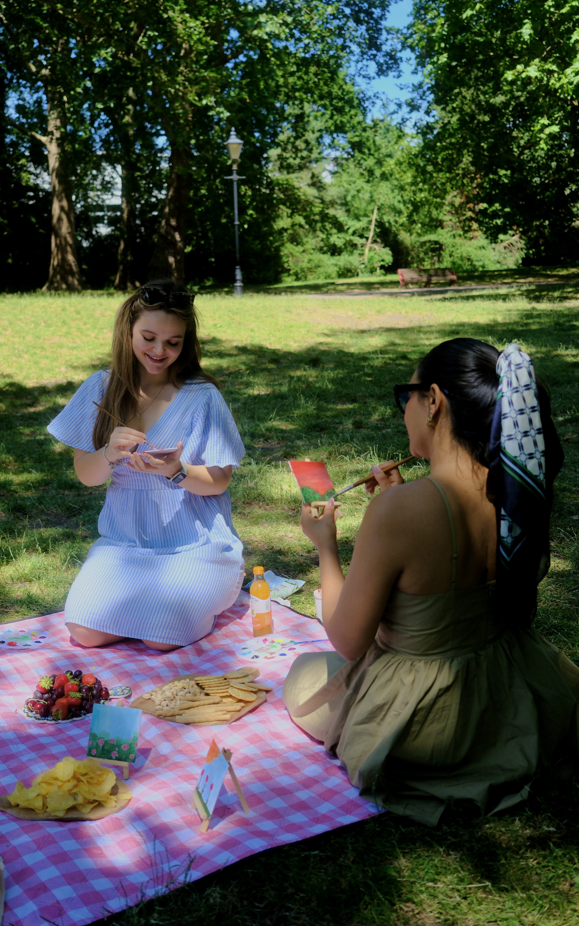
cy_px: 462
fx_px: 909
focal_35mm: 36
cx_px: 296
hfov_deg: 35.3
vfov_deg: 54.0
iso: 500
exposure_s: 1/1800
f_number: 2.8
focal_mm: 23
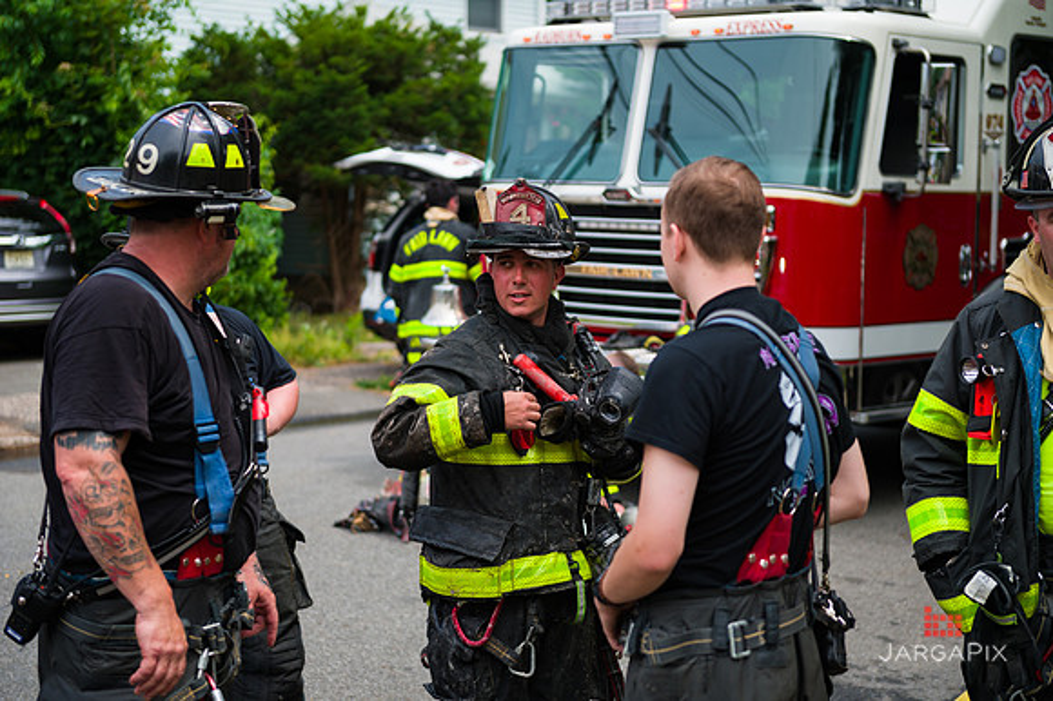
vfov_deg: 19.4
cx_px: 526
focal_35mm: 70
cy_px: 350
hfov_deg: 28.9
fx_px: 2046
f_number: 3.2
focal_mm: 70
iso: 200
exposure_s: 1/1250
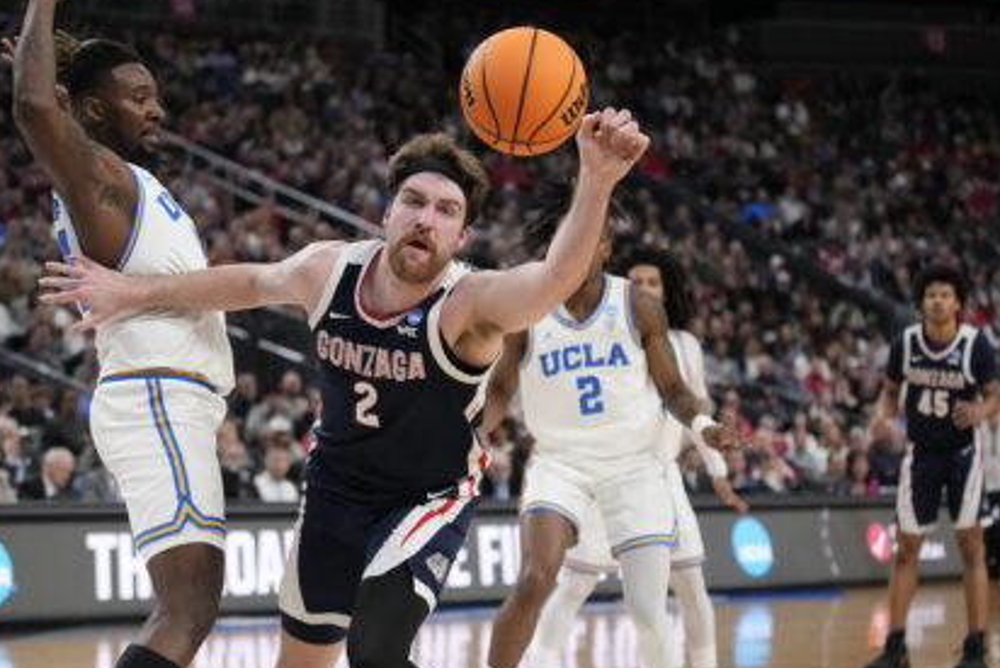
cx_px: 393
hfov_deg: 20.0
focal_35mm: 102
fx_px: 2834
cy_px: 411
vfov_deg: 13.4
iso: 4000
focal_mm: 70
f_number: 2.8
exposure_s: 1/2500
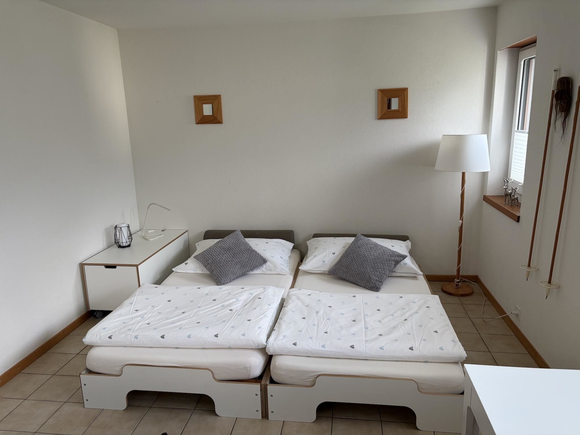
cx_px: 290
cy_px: 218
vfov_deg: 53.1
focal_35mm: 26
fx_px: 436
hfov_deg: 67.3
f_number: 1.6
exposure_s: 1/121
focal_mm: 5.96
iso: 80
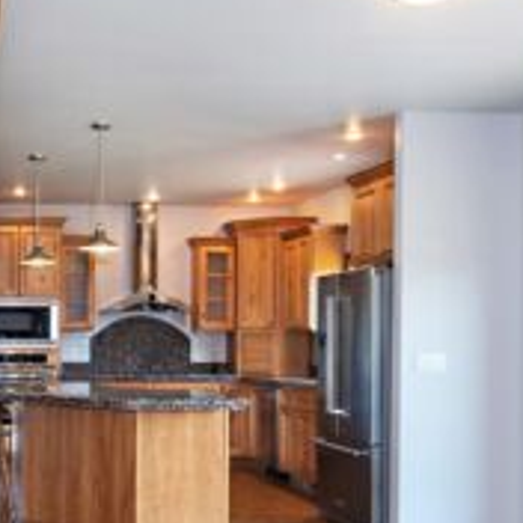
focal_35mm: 54
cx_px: 18
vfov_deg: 31.3
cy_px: 358
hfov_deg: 29.8
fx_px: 923
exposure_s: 1/30
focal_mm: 28
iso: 200
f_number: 5
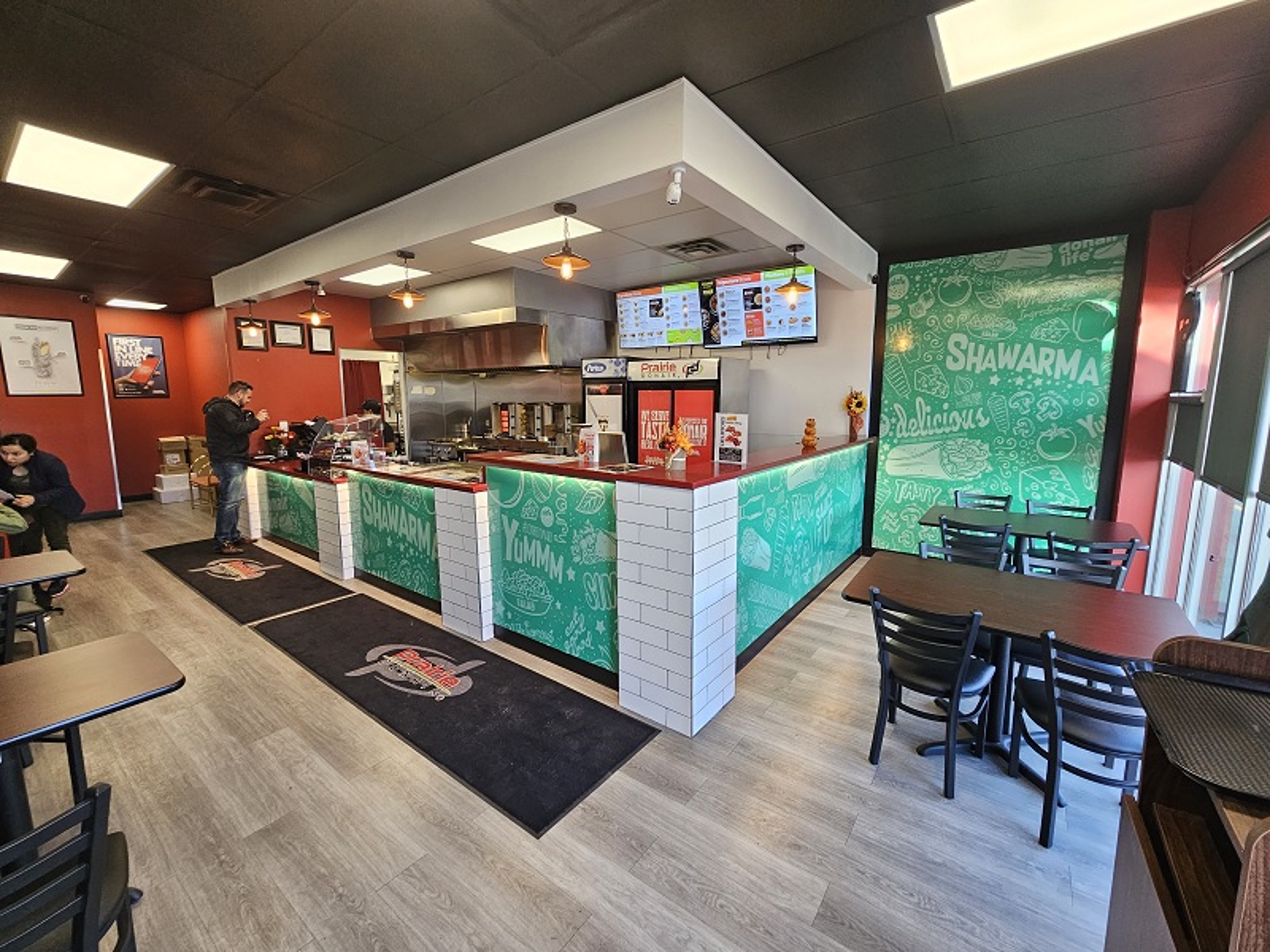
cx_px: 635
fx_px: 477
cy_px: 476
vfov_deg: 89.9
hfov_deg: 106.2
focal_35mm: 13
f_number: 2.2
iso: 125
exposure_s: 1/60
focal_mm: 2.2
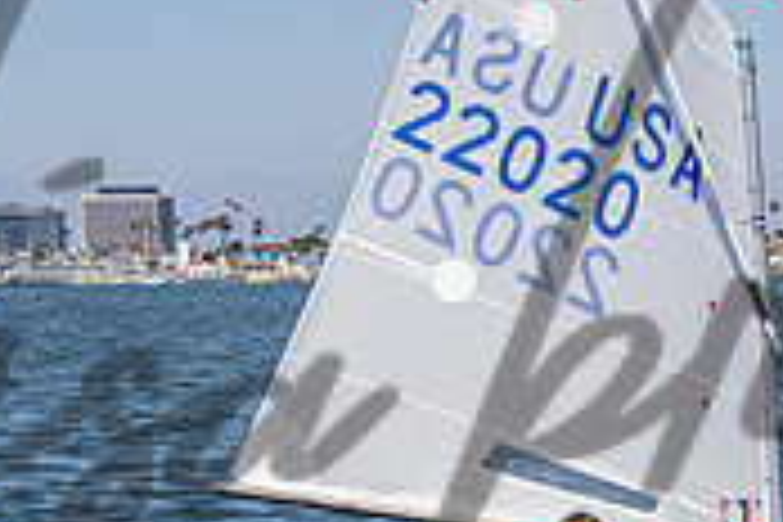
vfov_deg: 10.3
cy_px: 475
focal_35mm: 133
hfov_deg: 14.6
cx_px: 1073
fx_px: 2893
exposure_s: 1/1250
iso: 250
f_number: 4.2
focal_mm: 32
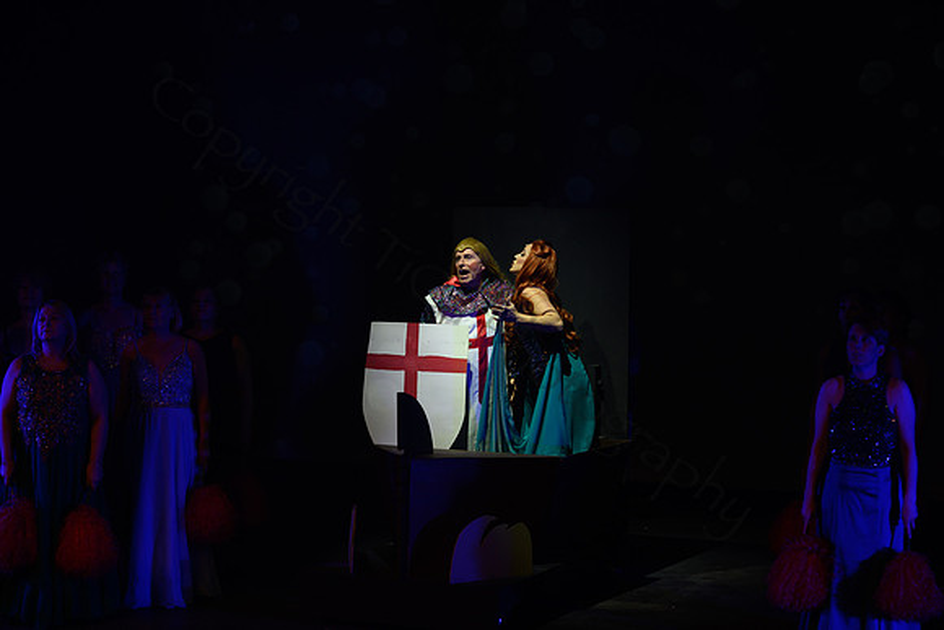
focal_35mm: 75
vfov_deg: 18.3
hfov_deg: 27.1
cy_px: 315
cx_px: 472
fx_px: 1957
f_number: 3.5
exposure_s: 1/160
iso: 1250
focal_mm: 70
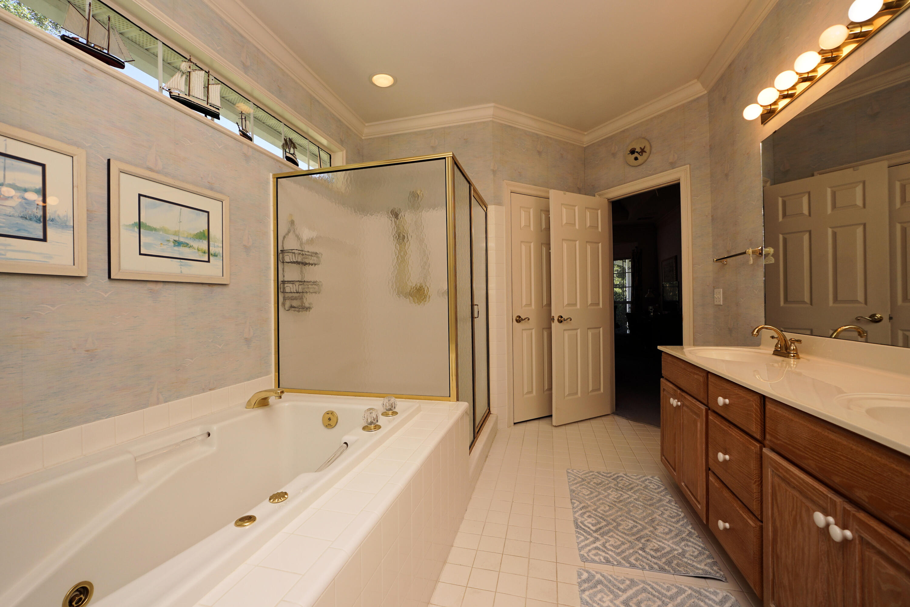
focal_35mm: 15
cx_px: 455
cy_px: 304
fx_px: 379
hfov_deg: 100.4
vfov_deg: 77.3
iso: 100
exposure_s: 1/100
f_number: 5.6
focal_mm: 10
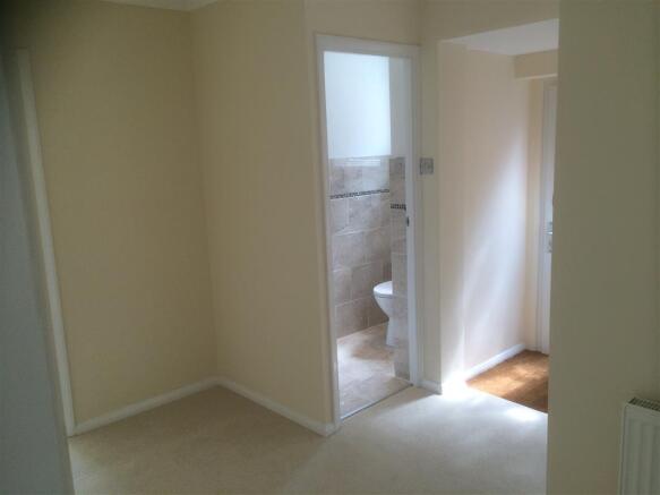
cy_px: 248
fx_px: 572
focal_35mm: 30
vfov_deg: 46.8
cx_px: 330
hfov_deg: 60.0
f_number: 2.2
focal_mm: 4.12
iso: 50
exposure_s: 1/120
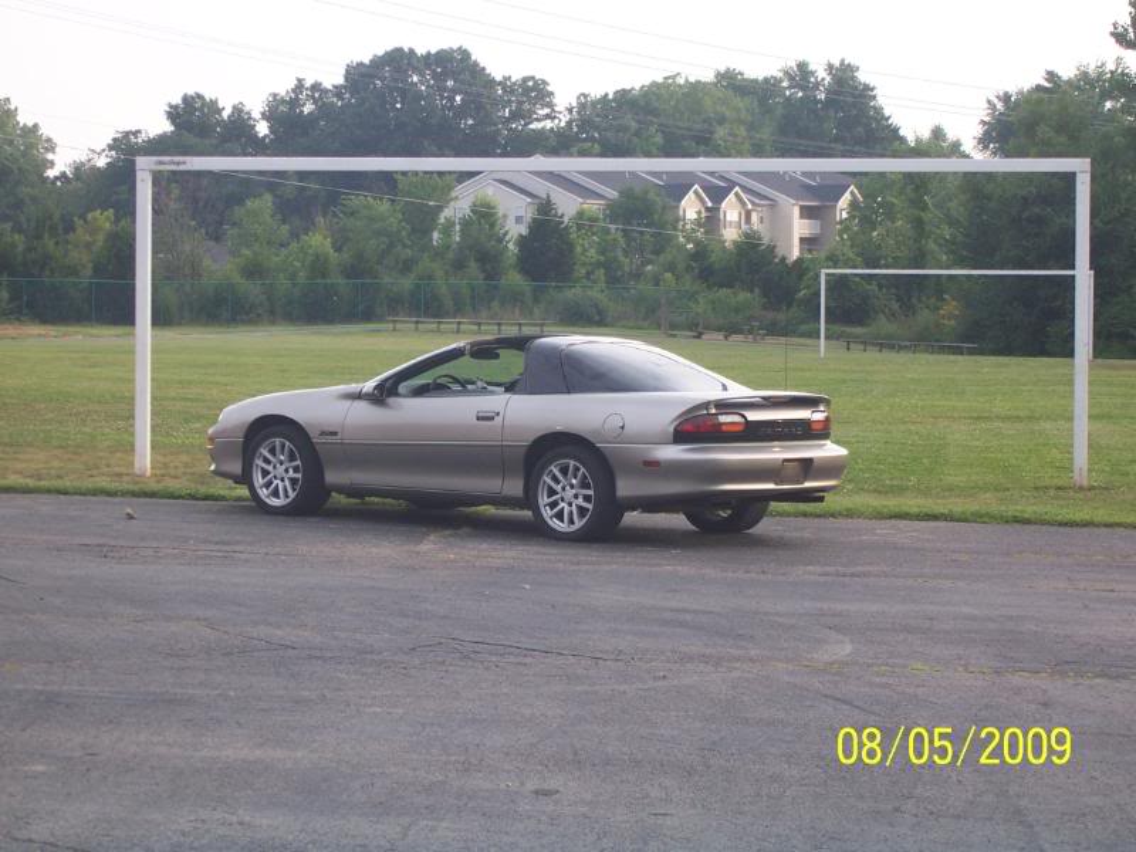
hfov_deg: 16.1
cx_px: 568
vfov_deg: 12.1
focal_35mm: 122
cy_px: 426
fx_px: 4004
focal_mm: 21
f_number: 4
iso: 80
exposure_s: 1/125
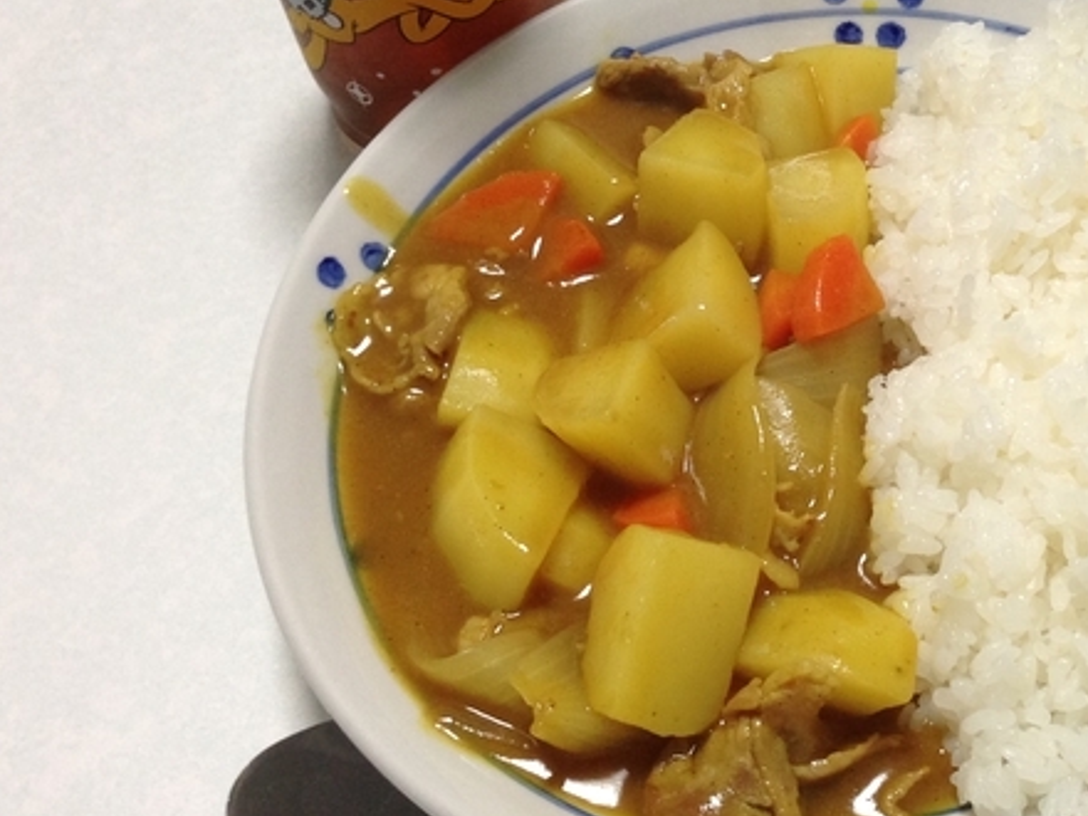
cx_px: 922
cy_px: 314
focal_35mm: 60
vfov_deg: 24.4
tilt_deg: -55.1
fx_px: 1886
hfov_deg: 31.1
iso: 100
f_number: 2.4
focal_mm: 4.12
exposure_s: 1/20
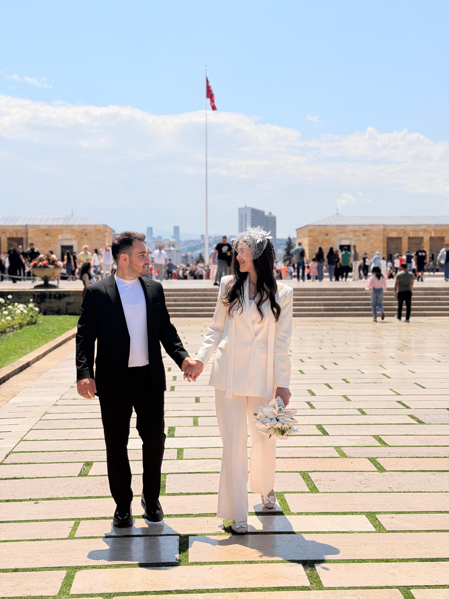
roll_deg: +0.2
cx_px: 224
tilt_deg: -2.8
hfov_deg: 30.3
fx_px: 830
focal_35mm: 48
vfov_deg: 39.7
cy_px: 300
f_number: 1.78
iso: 64
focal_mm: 6.76
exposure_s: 1/7874
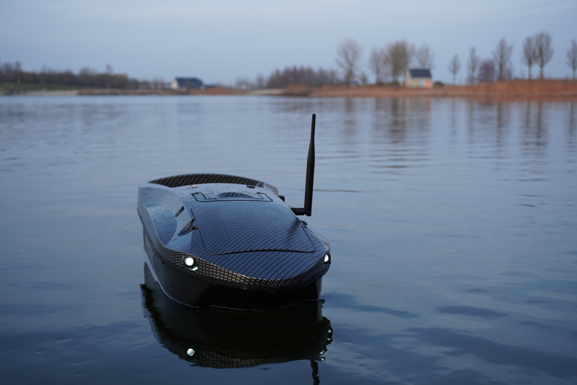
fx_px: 770
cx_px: 288
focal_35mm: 48
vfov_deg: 28.1
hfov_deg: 41.1
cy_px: 192
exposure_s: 1/160
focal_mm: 32
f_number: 5
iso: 320
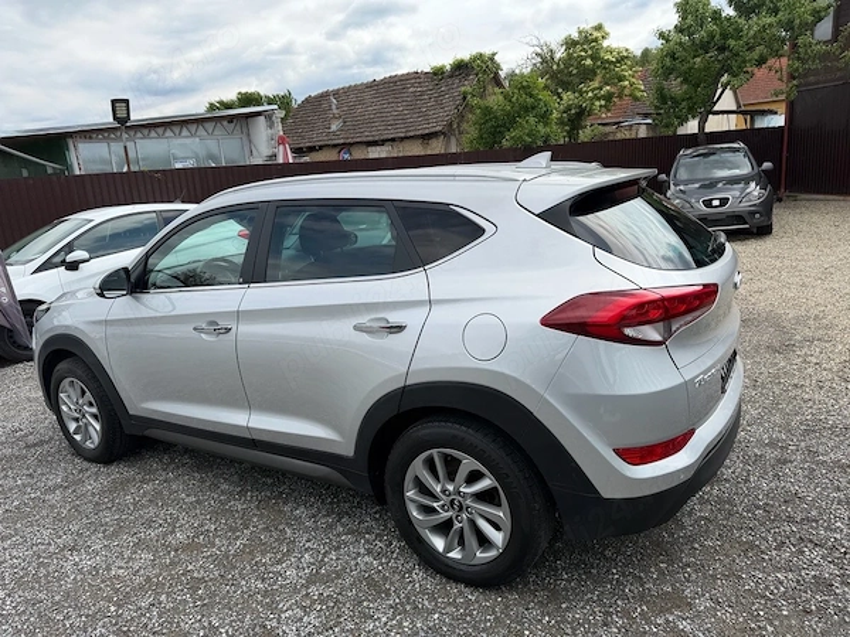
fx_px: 589
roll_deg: +5.6
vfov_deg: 56.8
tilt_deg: -14.4
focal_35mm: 24
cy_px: 318
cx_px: 425
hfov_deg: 71.6
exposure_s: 1/3279
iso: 80
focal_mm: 6.76
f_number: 1.78
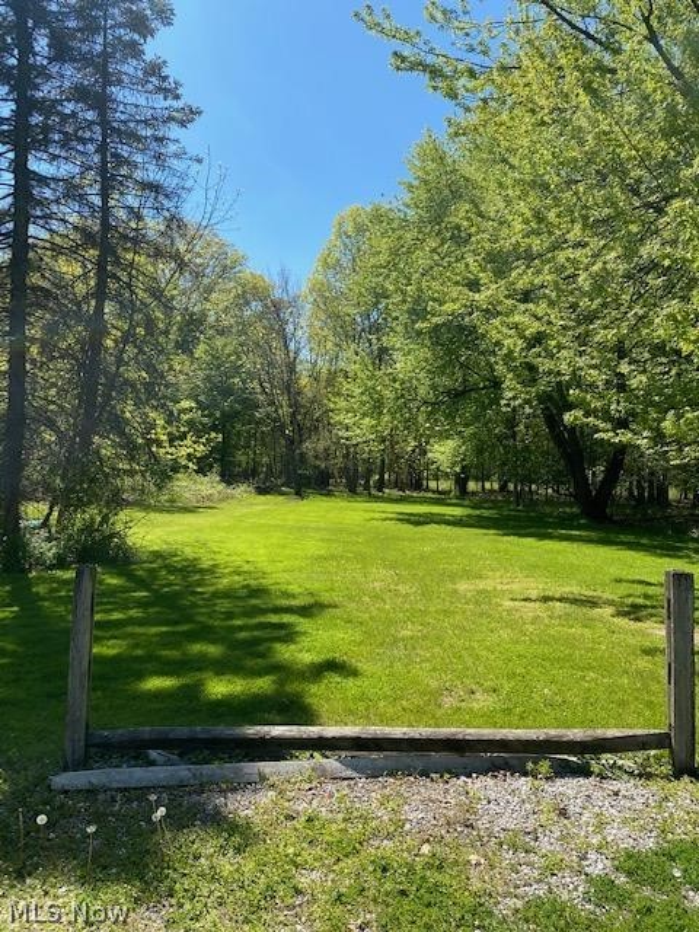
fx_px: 700
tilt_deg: +1.9
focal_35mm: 26
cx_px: 350
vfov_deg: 67.3
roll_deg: -1.7
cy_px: 466
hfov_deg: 53.1
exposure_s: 1/1779
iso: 32
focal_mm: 4.25
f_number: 1.8
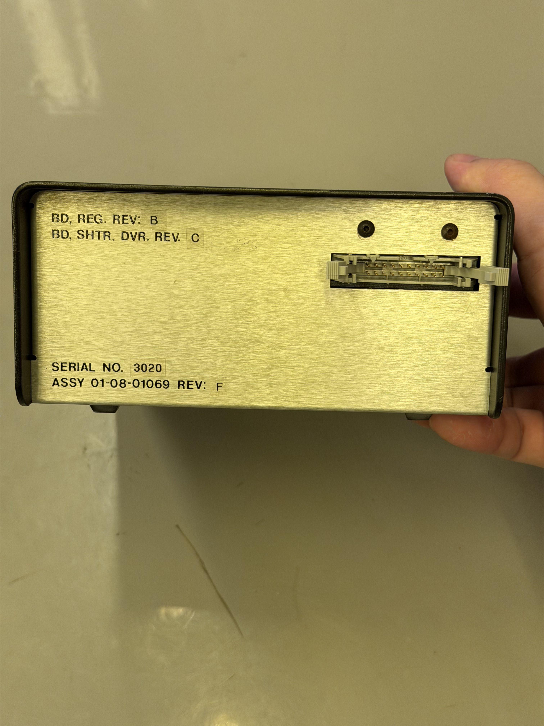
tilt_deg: -63.6
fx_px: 1006
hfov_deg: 30.3
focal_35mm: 48
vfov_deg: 39.7
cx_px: 272
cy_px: 363
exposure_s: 1/60
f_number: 1.78
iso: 160
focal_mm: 6.76
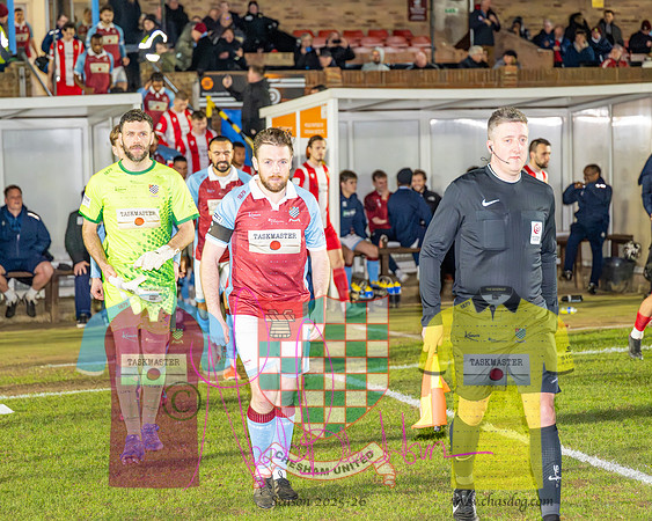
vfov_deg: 19.4
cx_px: 326
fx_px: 1521
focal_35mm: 79
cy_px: 260
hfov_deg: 24.2
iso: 8000
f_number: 2.8
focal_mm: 70
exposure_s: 1/1250
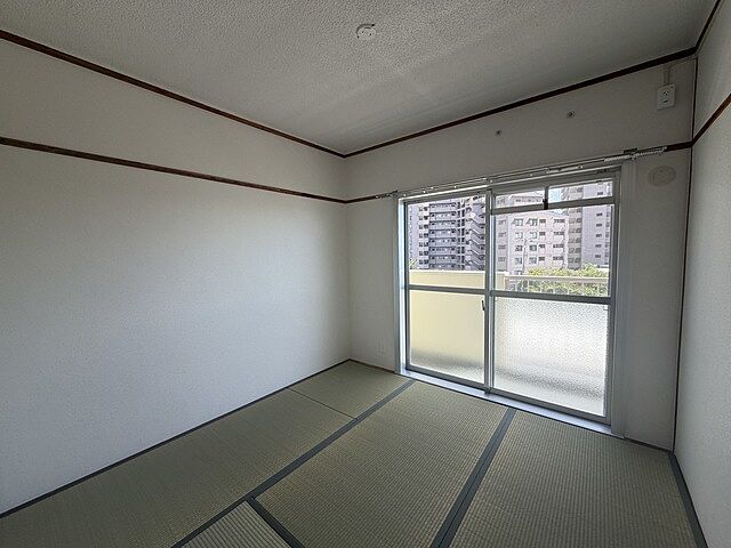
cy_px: 274
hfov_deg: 102.1
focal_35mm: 14
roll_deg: +1.5
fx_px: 296
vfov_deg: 85.7
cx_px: 366
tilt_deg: -5.8
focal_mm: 2.22
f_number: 2.2
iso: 50
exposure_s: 1/208
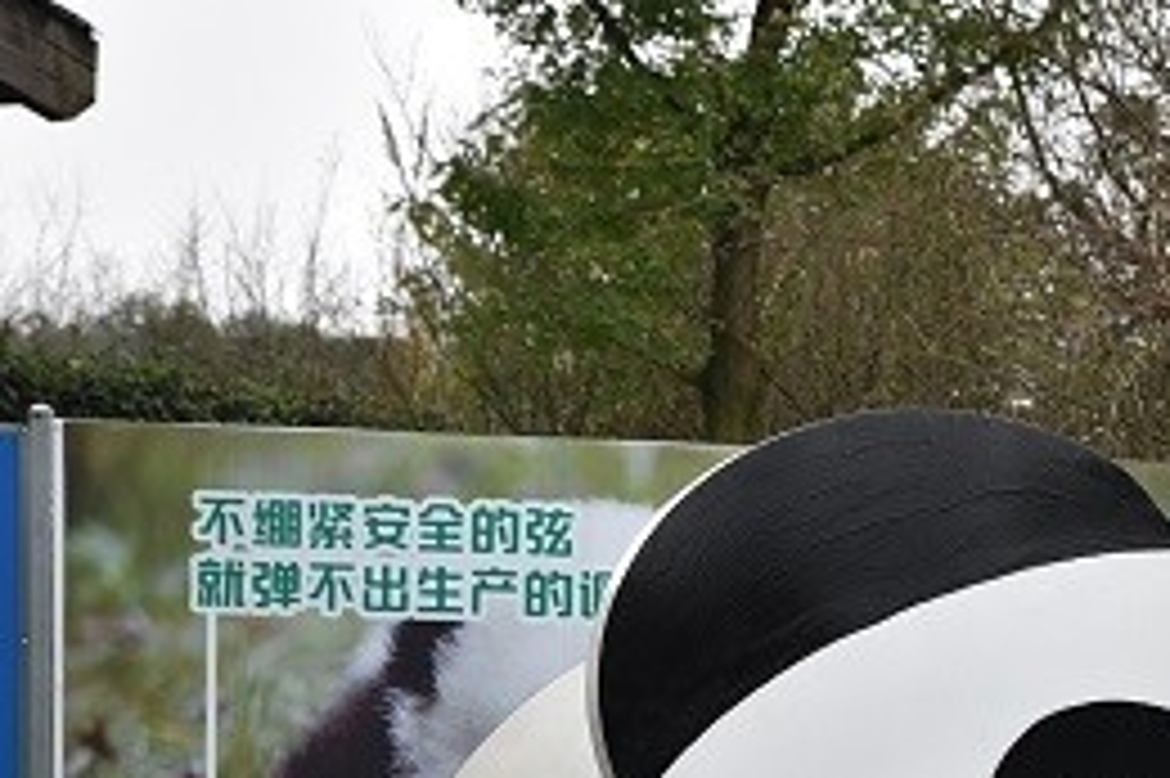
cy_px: 845
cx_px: 1170
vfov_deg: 13.8
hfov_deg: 20.4
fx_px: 3150
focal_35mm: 97
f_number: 5.6
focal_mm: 42
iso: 200
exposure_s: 1/125
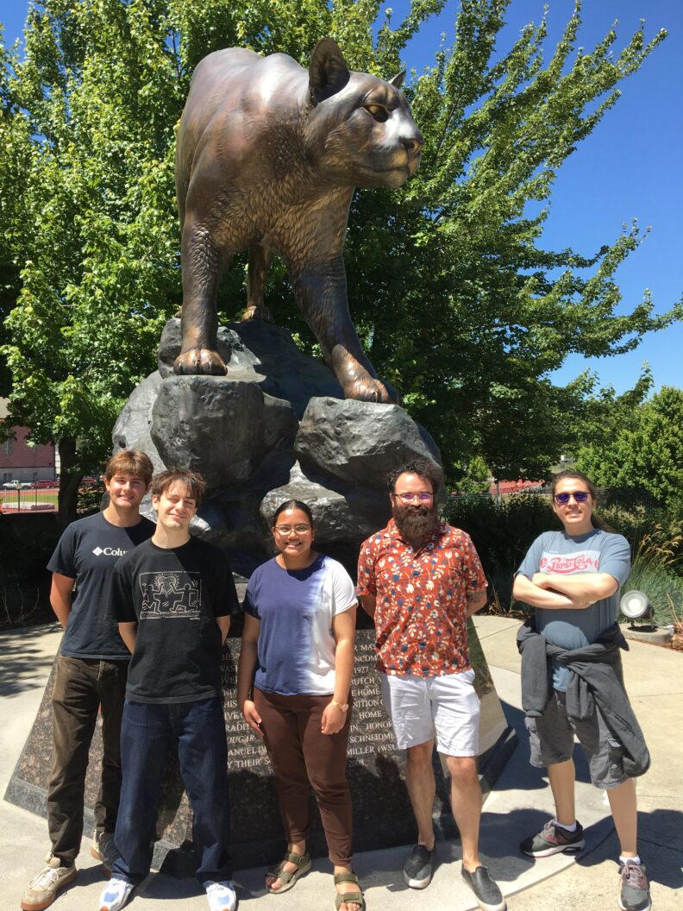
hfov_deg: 48.2
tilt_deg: -0.1
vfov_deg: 61.7
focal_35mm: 29
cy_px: 456
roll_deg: +0.9
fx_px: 763
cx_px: 342
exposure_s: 1/938
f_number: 2.2
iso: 25
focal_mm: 4.15
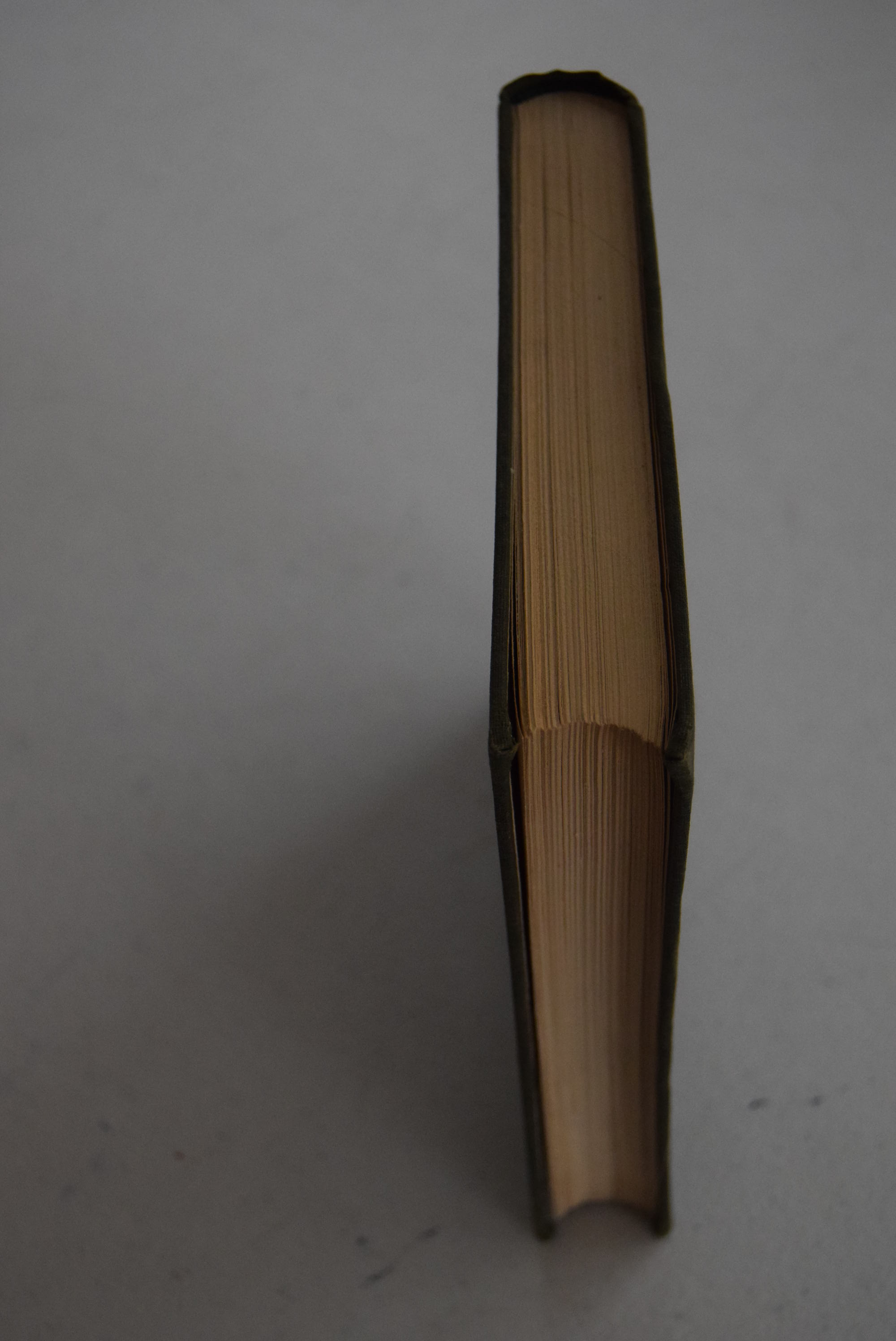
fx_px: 2236
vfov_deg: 33.4
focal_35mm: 60
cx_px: 448
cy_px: 670
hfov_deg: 22.7
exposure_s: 1/500
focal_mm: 40
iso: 2200
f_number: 5
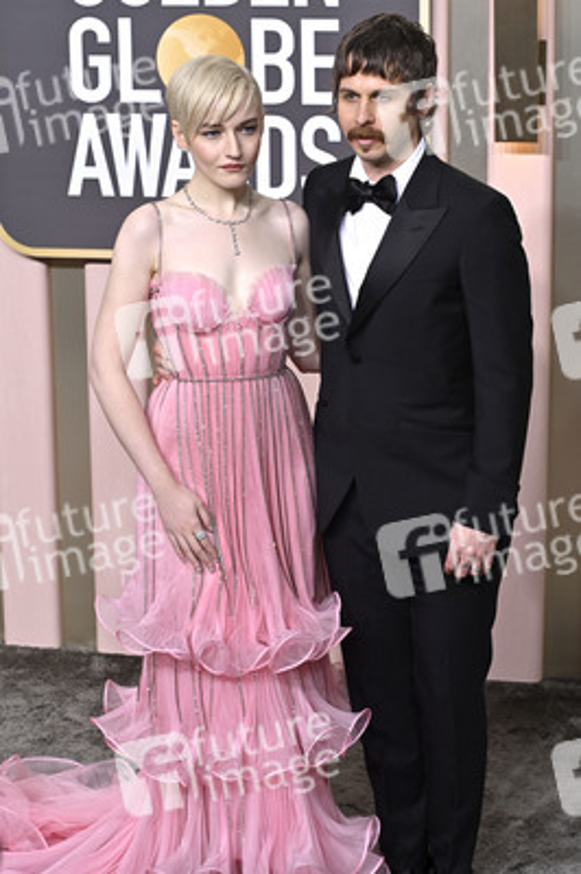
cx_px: 290
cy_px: 437
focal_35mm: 85
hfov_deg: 16.0
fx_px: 2061
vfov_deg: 23.9
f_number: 8
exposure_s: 1/640
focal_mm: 85
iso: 800
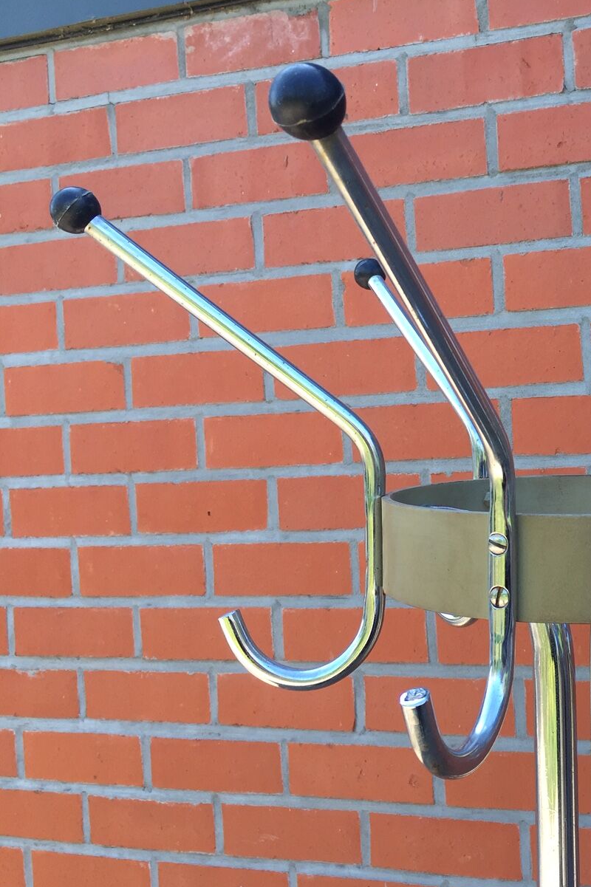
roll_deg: +1.6
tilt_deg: -1.5
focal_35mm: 41
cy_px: 448
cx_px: 602
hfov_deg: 30.2
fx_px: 1010
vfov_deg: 47.4
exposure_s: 1/183
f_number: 2.2
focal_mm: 4.15
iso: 32
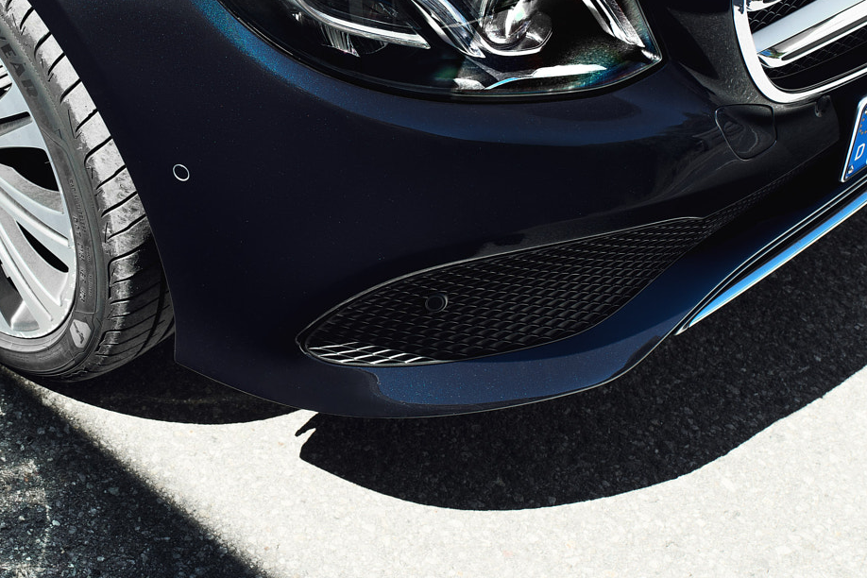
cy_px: 168
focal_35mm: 61
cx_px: 226
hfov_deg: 32.3
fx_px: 1469
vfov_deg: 22.1
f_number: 8
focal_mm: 35
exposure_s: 1/25
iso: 100
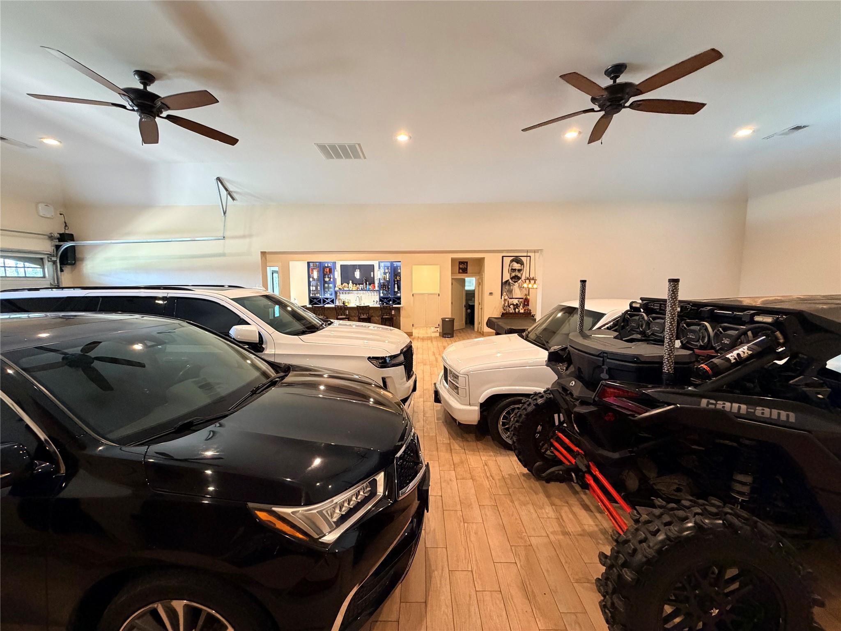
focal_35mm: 14
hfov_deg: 102.1
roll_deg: +0.6
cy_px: 316
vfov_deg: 85.7
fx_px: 340
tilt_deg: -6.2
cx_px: 420
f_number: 2.2
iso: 500
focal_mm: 2.22
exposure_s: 1/60
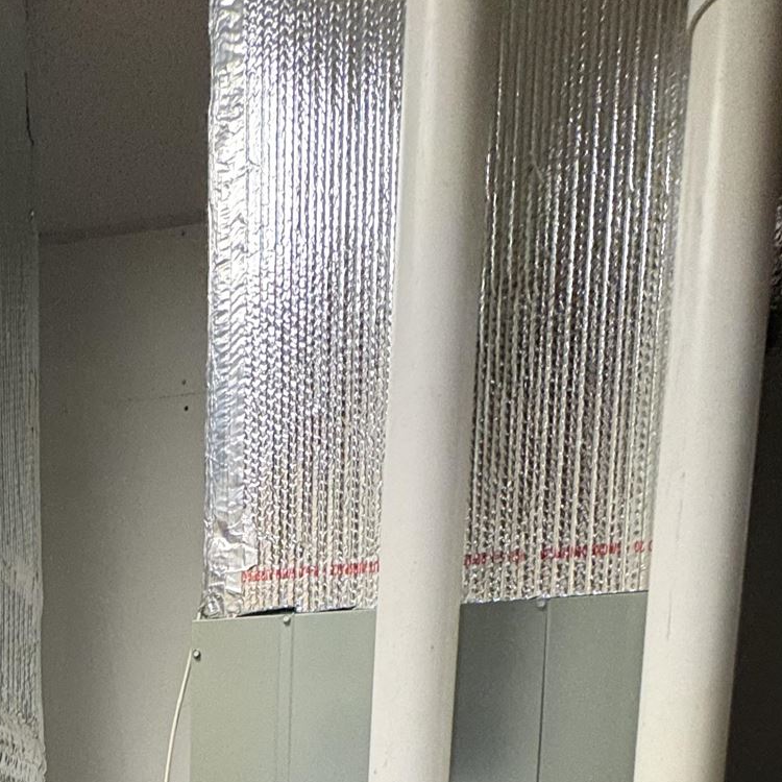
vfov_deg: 30.9
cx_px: 209
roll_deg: -1.1
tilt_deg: -9.6
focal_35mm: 38
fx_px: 971
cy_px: 1081
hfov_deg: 42.7
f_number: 2.2
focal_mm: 2.22
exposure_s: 1/60
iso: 640
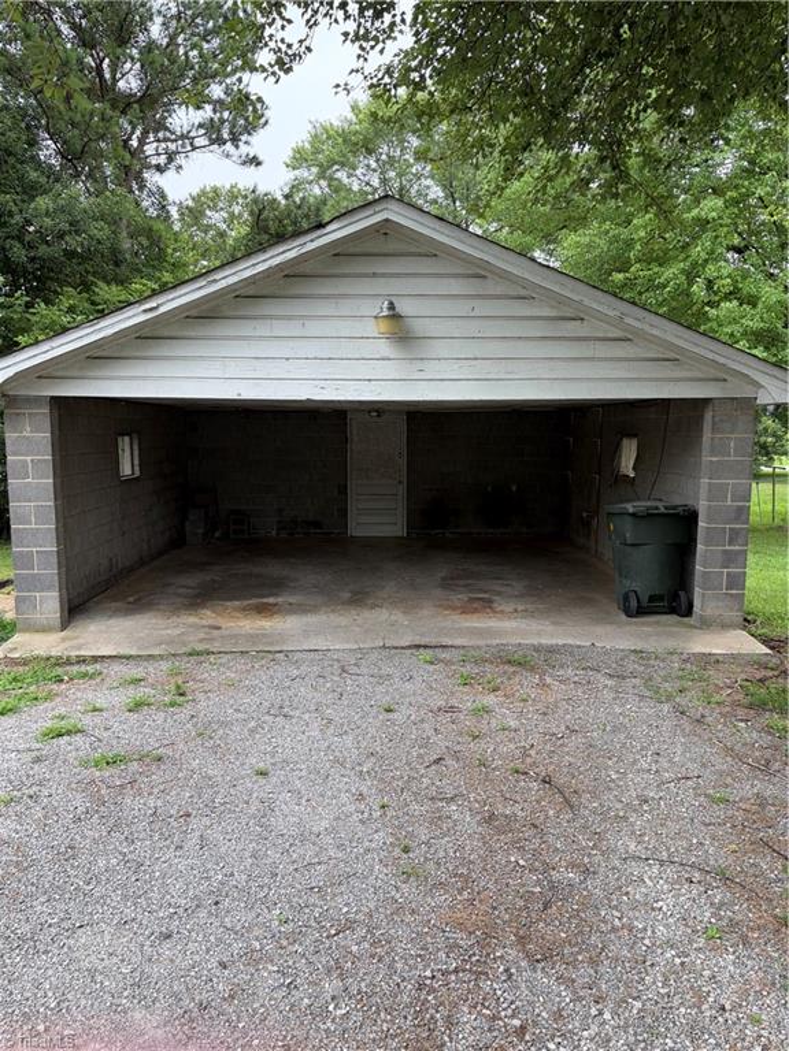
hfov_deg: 53.1
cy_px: 526
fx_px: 790
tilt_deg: -4.1
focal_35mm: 26
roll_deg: +0.5
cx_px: 394
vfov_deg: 67.3
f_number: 1.6
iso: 32
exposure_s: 1/135
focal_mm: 5.96
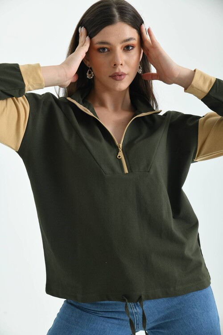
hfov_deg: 24.2
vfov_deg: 35.6
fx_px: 520
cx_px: 112
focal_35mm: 56
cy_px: 168
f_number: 6.3
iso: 100
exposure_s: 1/125
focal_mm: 56
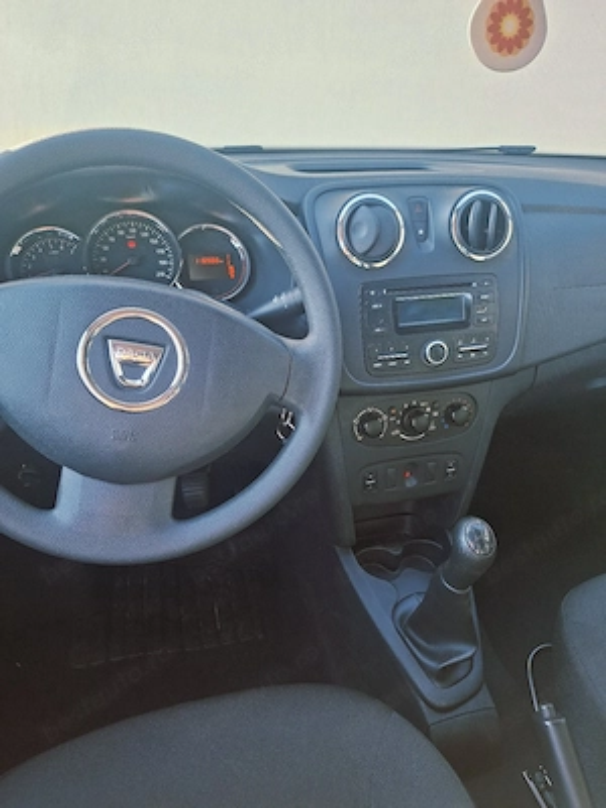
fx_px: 537
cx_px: 303
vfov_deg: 73.9
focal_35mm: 23
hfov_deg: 58.9
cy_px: 404
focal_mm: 5.54
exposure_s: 1/100
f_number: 1.8
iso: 125
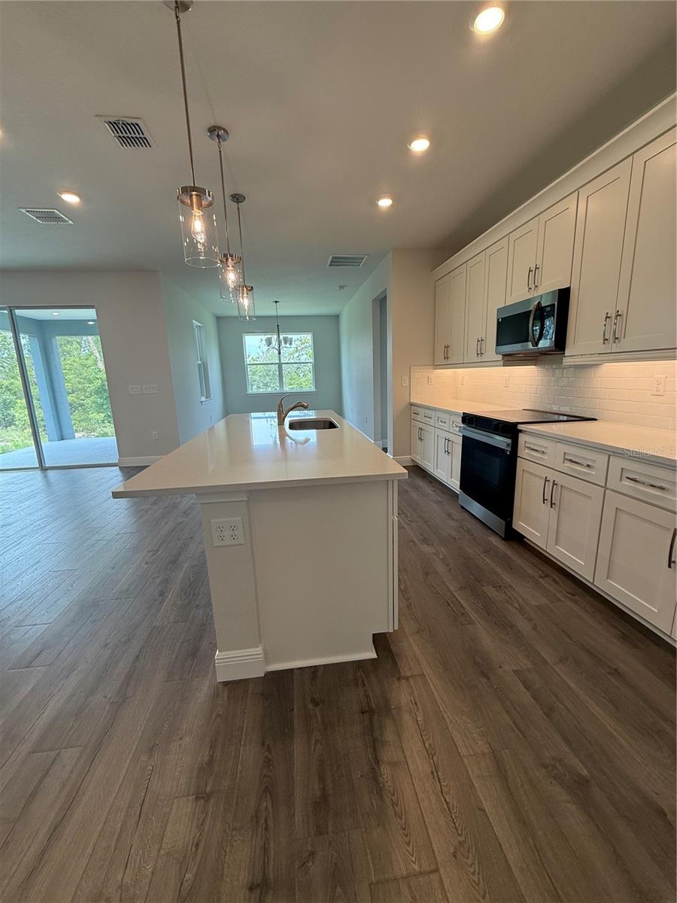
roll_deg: +0.8
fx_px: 365
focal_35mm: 14
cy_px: 452
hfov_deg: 85.7
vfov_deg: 102.1
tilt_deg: -10.9
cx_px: 338
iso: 125
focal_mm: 2.22
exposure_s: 1/120
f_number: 2.2
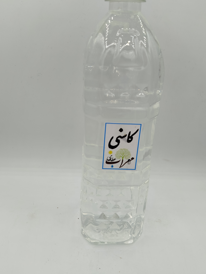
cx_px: 95
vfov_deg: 59.8
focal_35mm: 30
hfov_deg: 46.8
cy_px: 123
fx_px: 238
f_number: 1.7
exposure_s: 1/643
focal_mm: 5.31
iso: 50
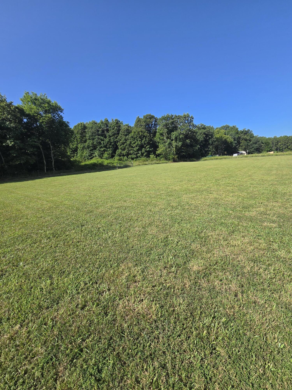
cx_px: 146
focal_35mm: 13
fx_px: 146
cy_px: 195
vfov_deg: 106.2
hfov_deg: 89.9
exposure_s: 1/1814
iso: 50
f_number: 2.2
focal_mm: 2.2
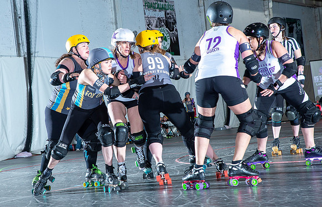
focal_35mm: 85
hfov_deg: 24.1
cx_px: 128
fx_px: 753
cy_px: 95
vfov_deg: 15.7
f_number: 8
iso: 800
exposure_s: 1/160
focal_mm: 70
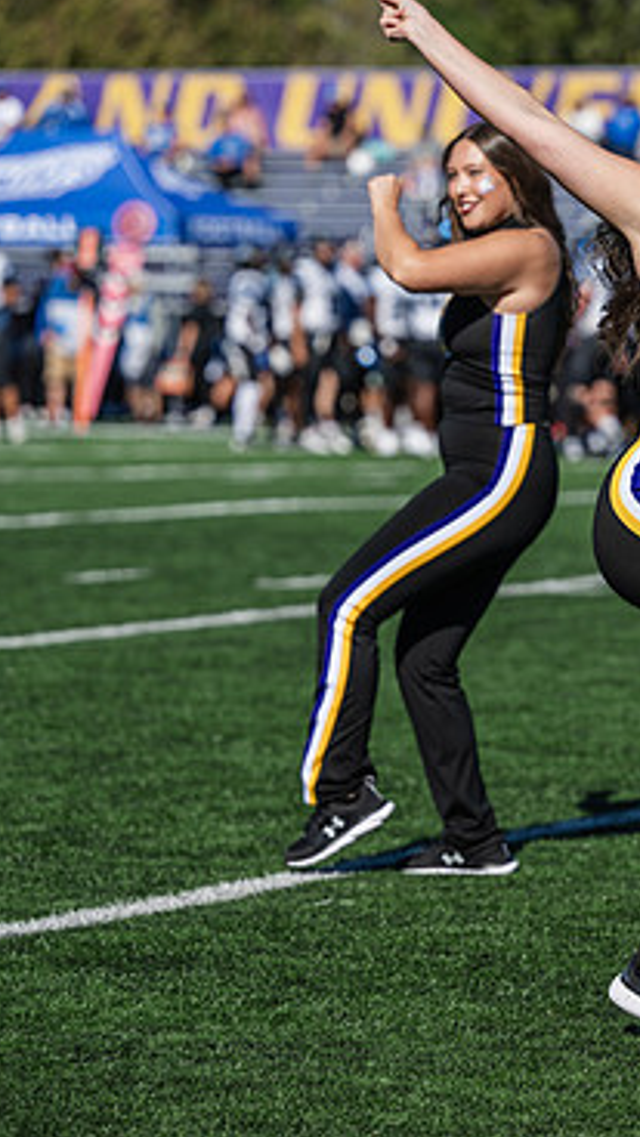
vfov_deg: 10.9
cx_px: 575
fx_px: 5974
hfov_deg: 6.1
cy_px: 548
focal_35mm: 198
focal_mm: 120
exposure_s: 1/1600
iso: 80
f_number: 3.2
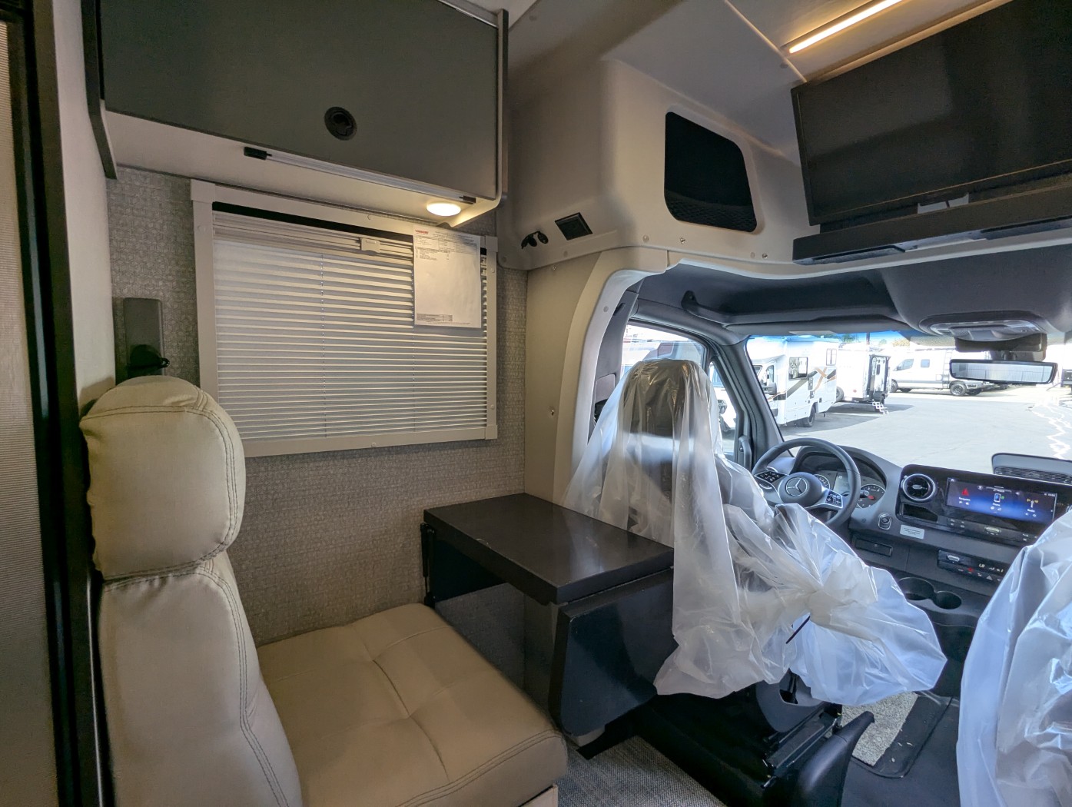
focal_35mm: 16
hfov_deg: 94.4
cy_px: 404
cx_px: 536
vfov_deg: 78.2
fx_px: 496
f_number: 2.2
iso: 41
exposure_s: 1/117
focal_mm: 2.35
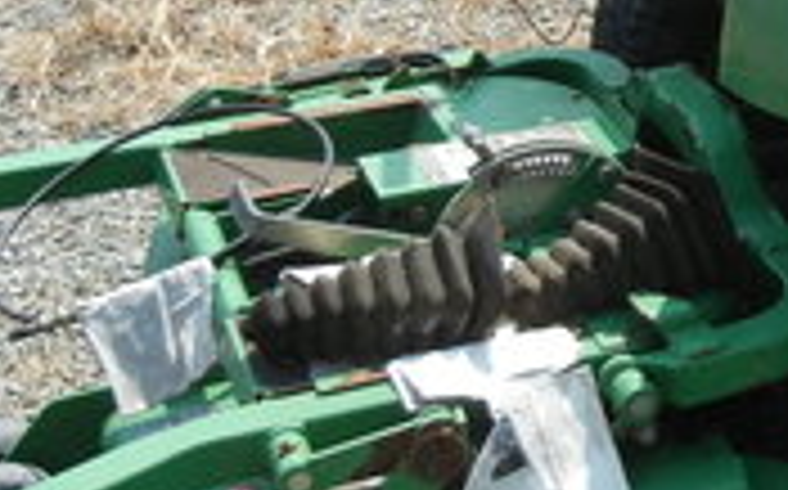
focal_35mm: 99
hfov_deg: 20.4
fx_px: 2124
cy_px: 85
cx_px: 783
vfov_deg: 13.1
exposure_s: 1/818
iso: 160
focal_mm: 5.4
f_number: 3.5
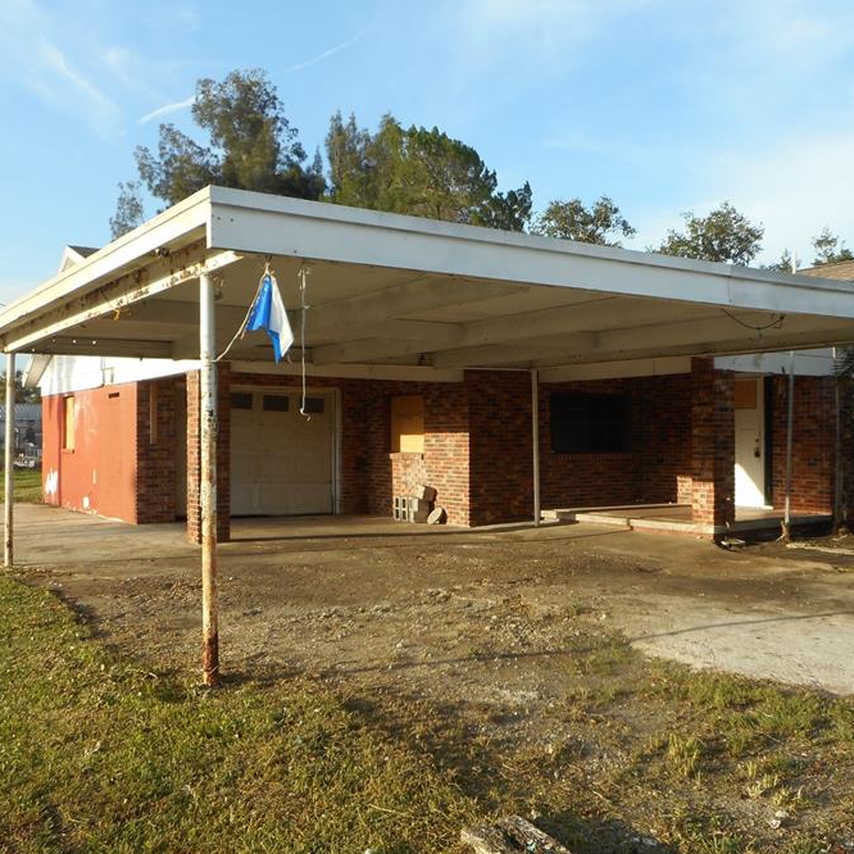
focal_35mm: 34
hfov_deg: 47.6
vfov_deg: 48.4
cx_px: 571
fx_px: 949
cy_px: 432
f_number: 3.7
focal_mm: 4.5
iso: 80
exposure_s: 1/320
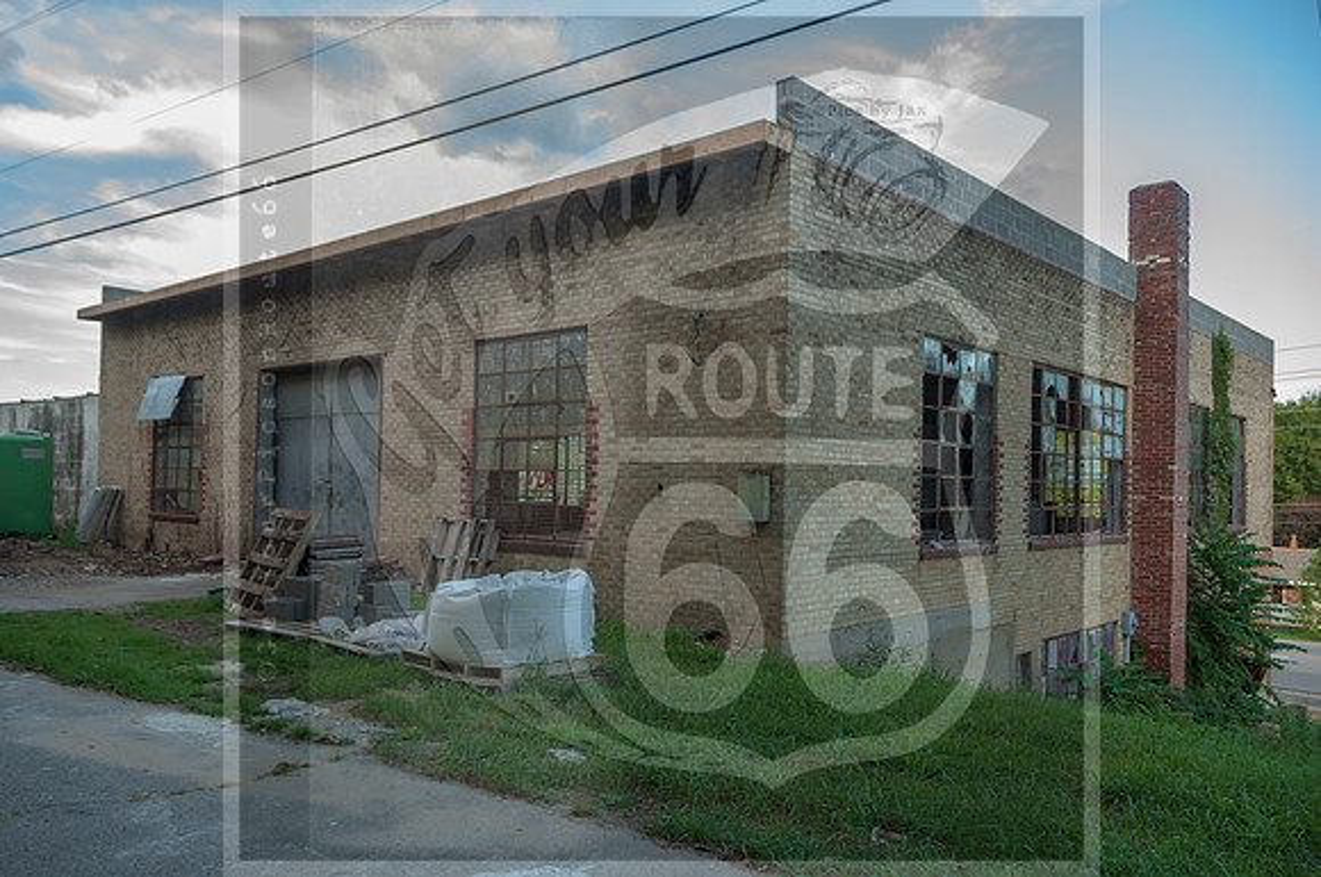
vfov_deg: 47.8
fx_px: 989
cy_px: 438
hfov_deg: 67.5
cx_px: 660
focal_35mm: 27
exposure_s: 1/125
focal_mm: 18
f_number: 5.6
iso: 100
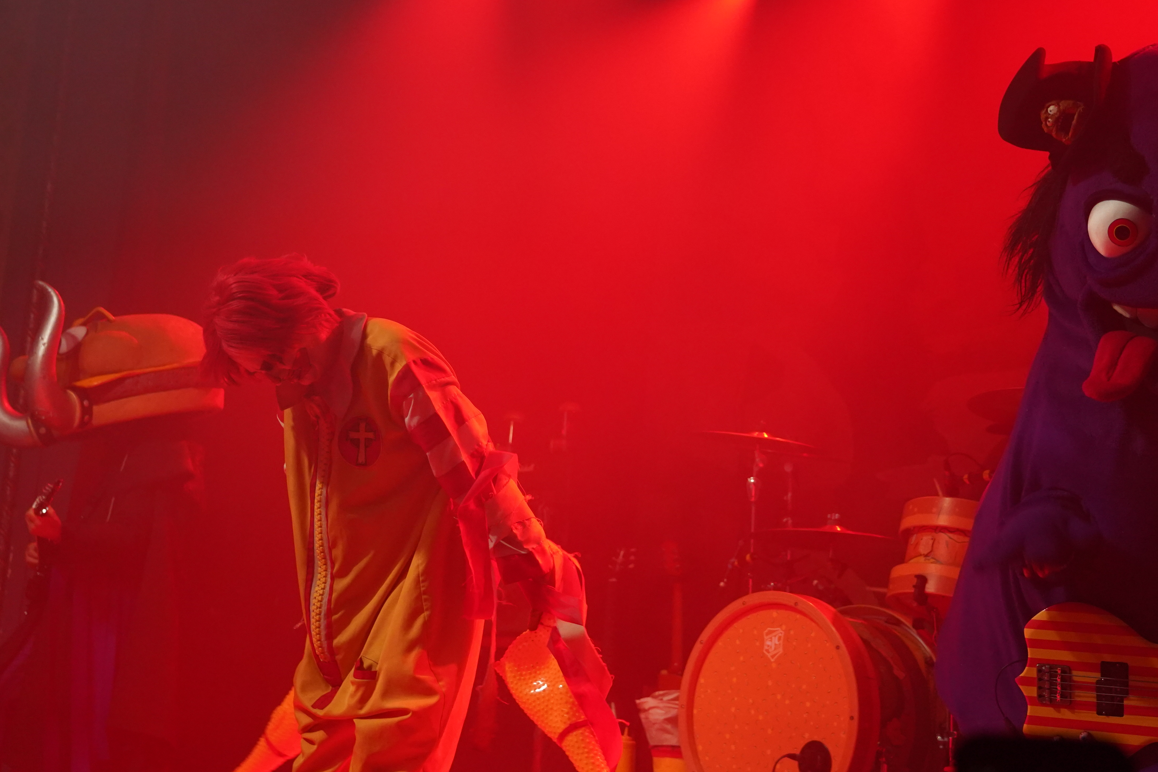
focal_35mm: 53
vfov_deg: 25.4
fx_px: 1705
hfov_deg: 37.5
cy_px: 292
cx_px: 628
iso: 4000
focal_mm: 39
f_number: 4
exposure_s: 1/160
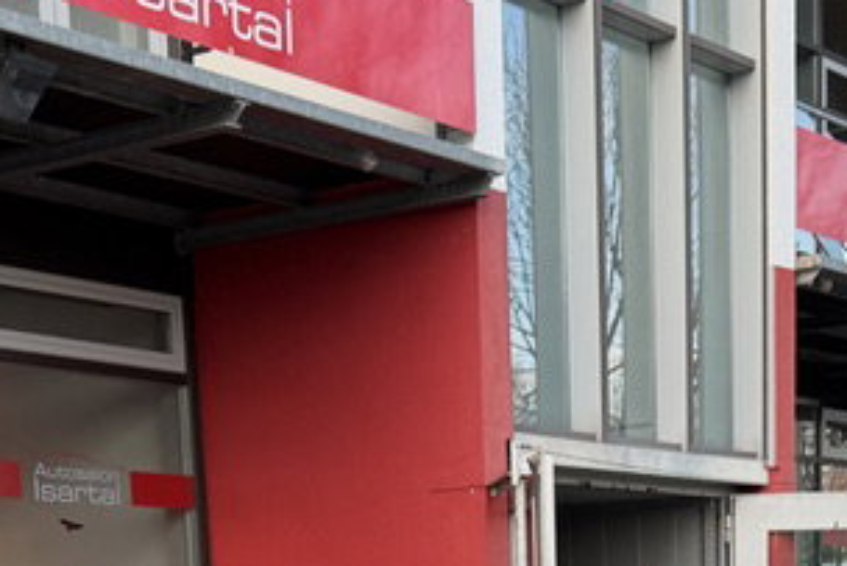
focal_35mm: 84
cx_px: 552
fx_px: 1977
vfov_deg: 14.6
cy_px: 965
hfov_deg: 24.1
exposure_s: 1/226
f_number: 1.78
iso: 80
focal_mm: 6.76
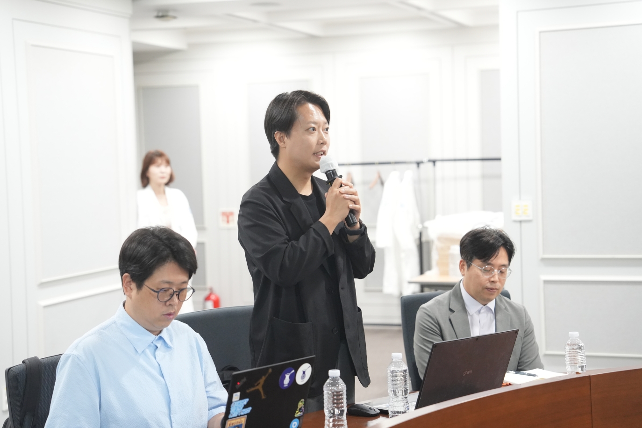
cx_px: 321
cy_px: 214
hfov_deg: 28.8
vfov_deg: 19.5
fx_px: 1248
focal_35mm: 70
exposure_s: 1/125
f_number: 2.8
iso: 4000
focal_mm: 70
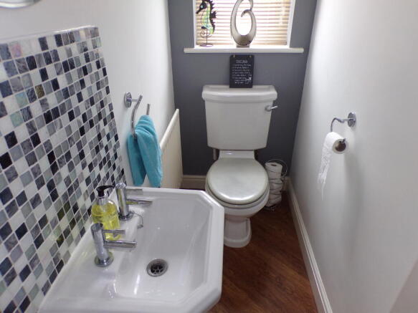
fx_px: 290
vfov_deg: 56.8
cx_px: 209
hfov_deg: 71.6
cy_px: 156
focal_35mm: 24
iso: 100
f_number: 3
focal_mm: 4.3
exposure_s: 1/45
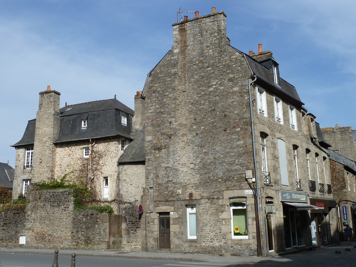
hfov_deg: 50.1
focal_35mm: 37
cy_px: 134
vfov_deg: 38.7
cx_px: 178
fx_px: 381
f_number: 5
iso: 80
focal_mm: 6.1
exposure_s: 1/500
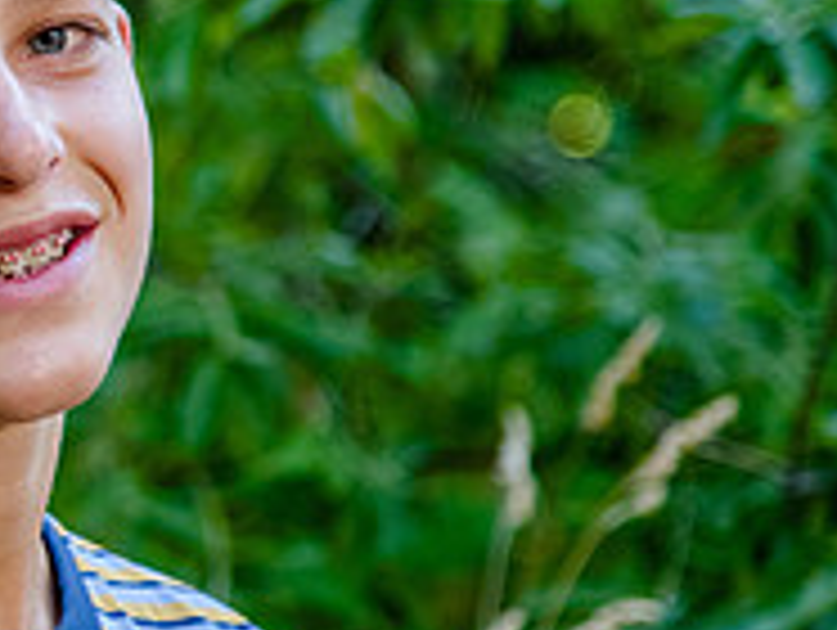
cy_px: 254
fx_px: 7893
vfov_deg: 4.6
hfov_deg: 6.0
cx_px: -515
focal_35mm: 326
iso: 800
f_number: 4
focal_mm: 95
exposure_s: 1/320
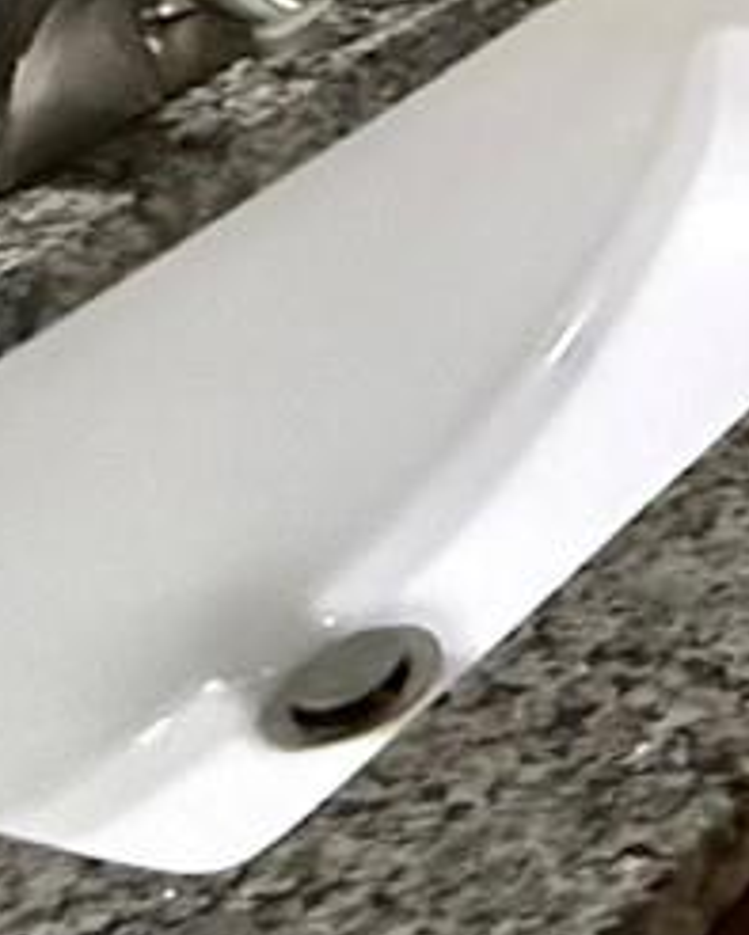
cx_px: 2103
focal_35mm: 89
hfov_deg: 11.7
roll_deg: +0.0
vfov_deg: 15.8
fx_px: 2465
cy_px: -1041
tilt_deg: -7.0
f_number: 2.2
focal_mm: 2.22
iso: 1000
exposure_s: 1/60
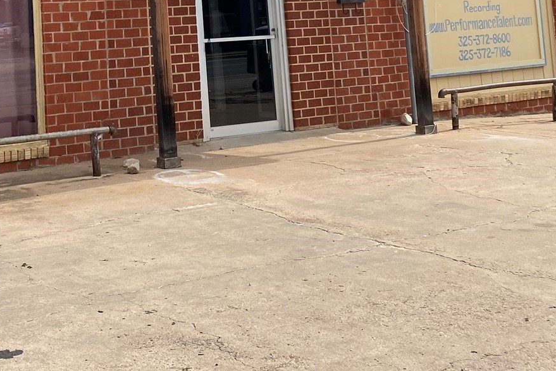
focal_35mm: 63
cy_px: -84
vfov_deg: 20.1
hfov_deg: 31.1
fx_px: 973
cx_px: 113
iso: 32
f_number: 1.8
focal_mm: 4.25
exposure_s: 1/2890
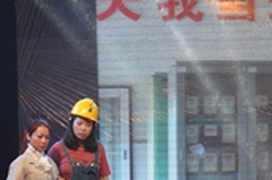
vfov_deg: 4.5
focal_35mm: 306
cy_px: 77
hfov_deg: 6.7
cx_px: 142
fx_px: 2308
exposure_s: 1/80
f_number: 5
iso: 400
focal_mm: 70
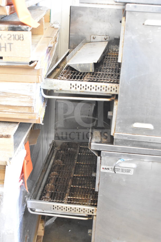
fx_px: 352
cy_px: 121
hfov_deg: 25.8
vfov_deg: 37.9
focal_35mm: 52
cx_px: 80
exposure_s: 1/125
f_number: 5.6
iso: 6400
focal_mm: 35
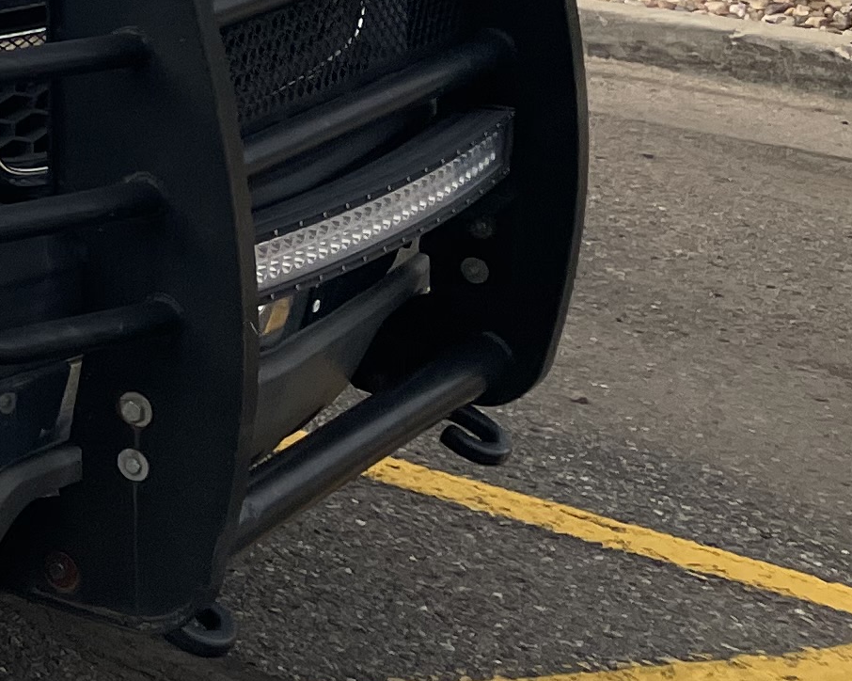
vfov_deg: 13.0
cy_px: -310
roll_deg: +1.6
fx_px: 2848
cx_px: -963
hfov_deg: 13.8
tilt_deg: -5.8
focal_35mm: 113
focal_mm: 4.2
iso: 32
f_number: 1.6
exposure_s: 1/447
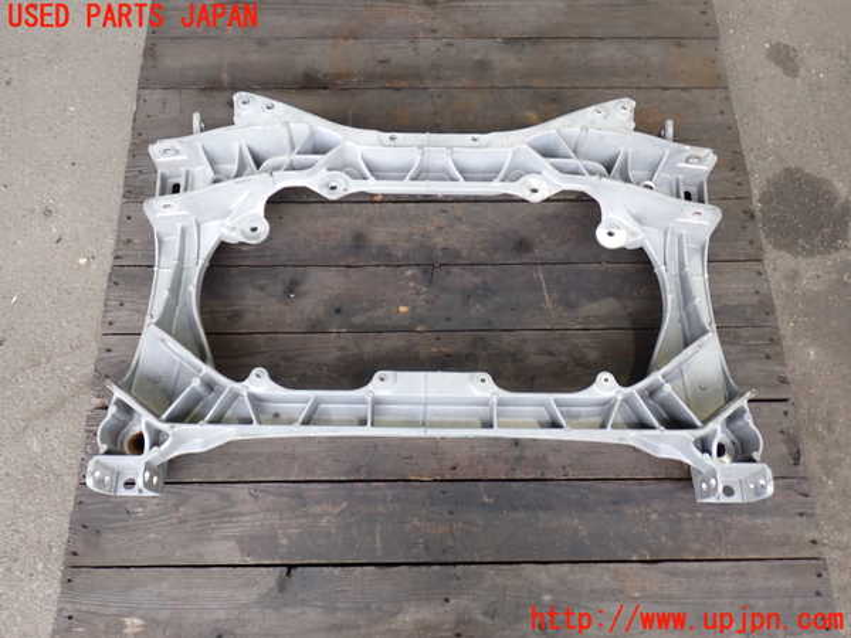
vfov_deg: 46.8
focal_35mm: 30
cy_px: 319
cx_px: 426
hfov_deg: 60.0
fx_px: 738
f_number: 2.3
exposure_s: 1/40
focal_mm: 5.4
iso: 200
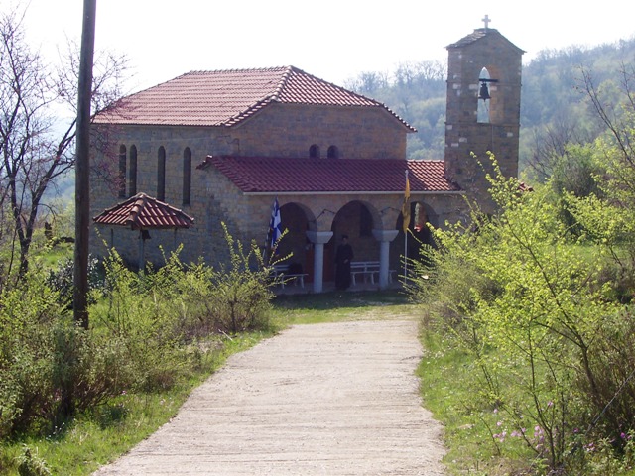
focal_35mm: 71
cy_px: 238
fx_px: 1302
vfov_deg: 20.7
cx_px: 318
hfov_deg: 27.4
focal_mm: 10.8
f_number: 6.7
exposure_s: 1/250
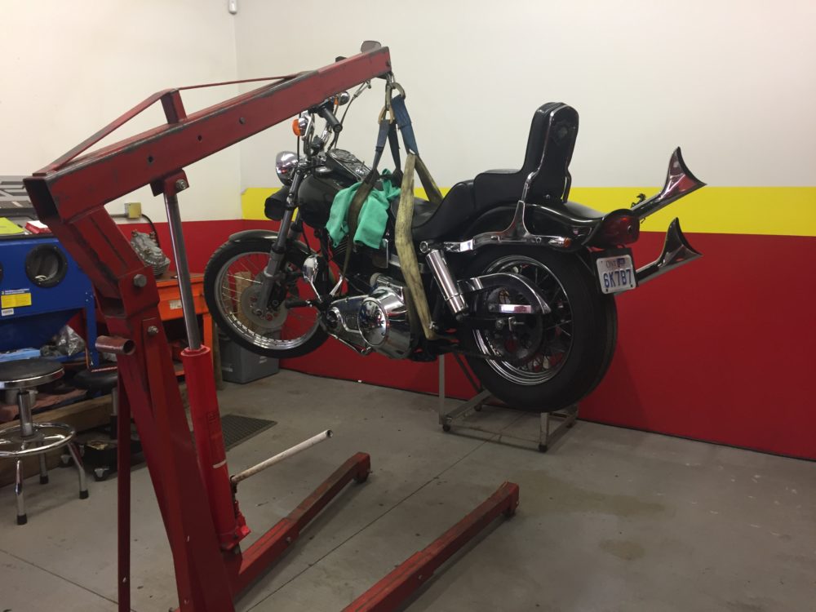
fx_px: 684
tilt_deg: -9.1
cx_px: 408
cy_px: 306
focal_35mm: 29
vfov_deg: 48.2
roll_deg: +0.0
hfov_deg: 61.7
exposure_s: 1/30
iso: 80
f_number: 2.2
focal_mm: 4.15
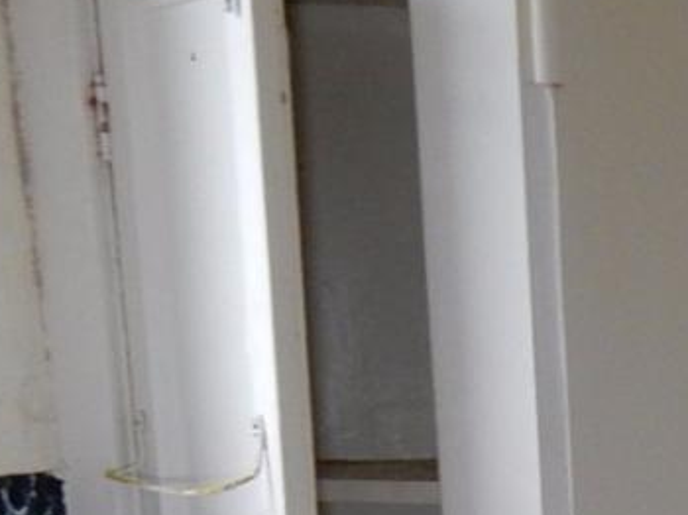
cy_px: 784
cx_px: 1134
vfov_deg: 13.5
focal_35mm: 103
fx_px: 2046
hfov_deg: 16.7
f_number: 3.7
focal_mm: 4.5
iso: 250
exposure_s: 1/30
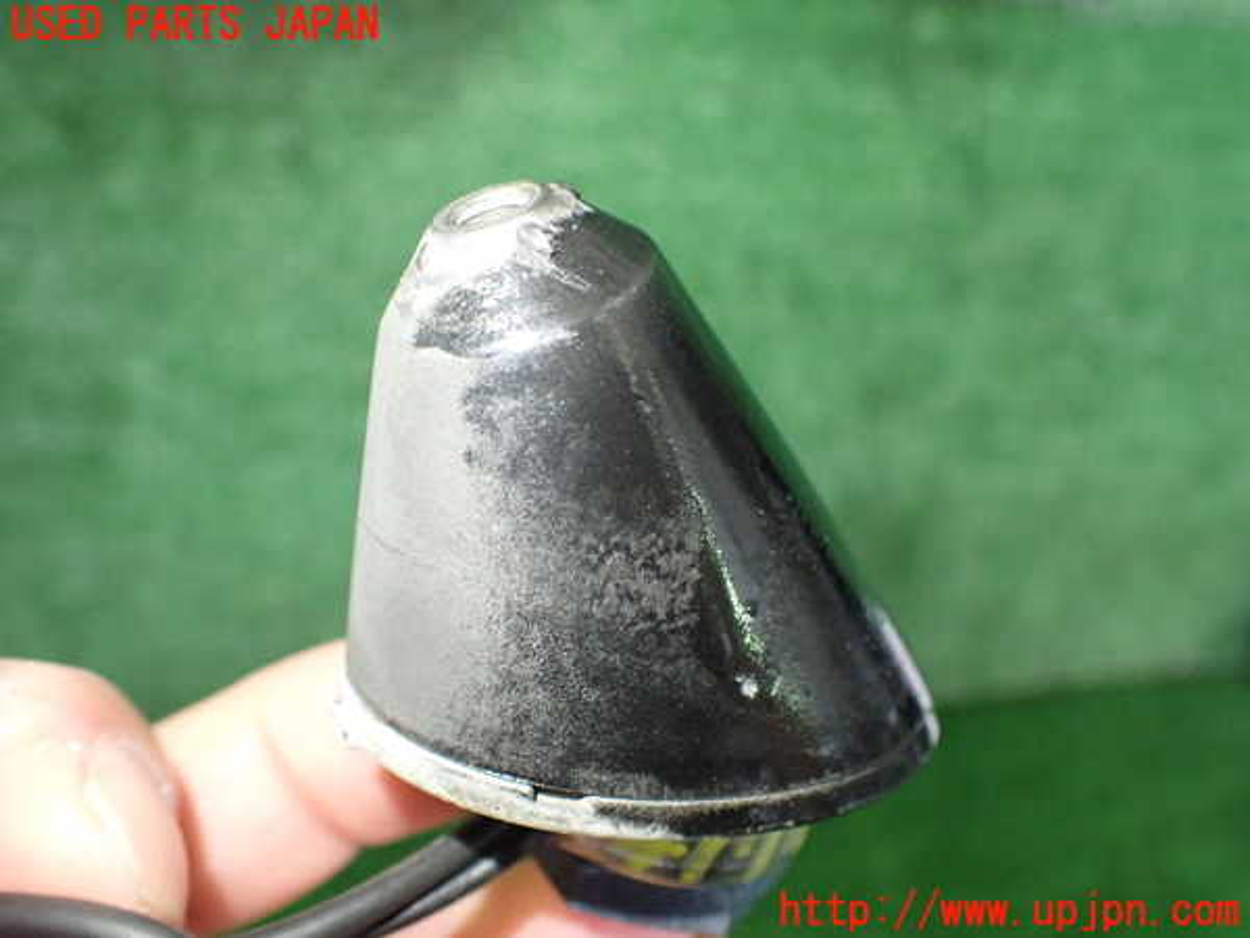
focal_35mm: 30
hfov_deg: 60.0
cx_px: 625
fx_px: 1083
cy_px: 469
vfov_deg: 46.8
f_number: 2.3
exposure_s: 1/60
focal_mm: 5.4
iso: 800
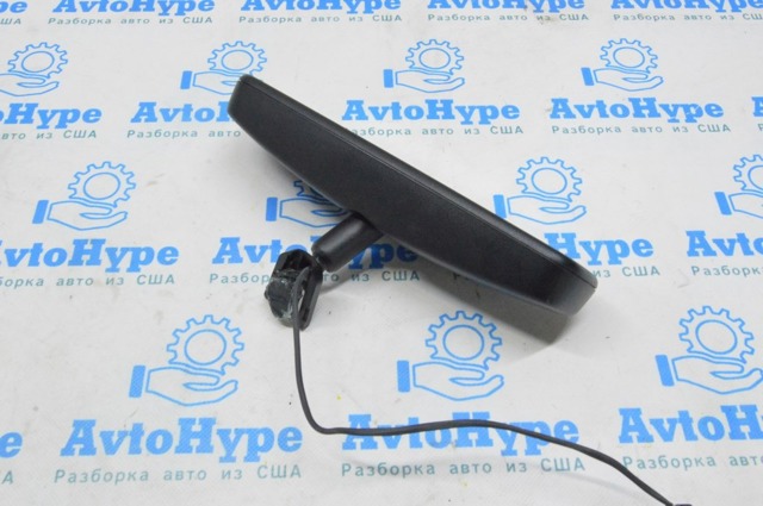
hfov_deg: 49.6
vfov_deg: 34.1
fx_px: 826
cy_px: 253
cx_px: 382
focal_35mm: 39
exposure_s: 1/20
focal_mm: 26
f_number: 20
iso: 6400
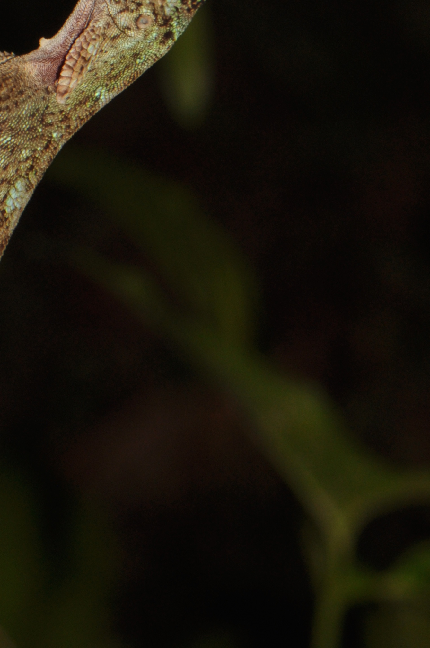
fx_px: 6018
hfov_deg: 4.1
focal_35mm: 335
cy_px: 205
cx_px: 3
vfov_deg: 6.2
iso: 200
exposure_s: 1/200
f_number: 16
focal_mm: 105
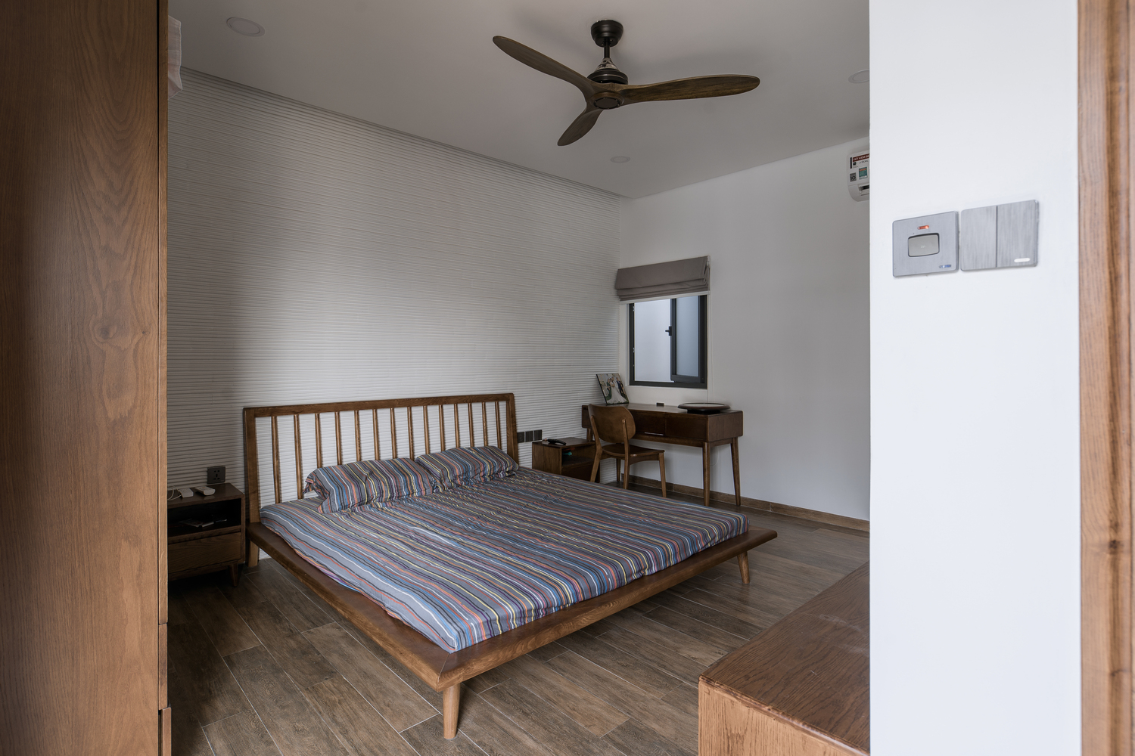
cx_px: 568
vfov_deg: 67.4
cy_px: 378
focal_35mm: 18
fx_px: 567
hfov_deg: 90.0
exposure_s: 1/4
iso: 100
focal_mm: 18
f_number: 8
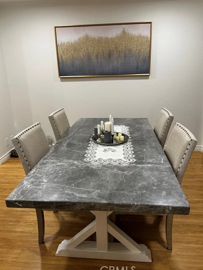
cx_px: 103
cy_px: 136
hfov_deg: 54.9
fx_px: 195
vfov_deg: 69.4
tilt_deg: -18.3
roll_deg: +0.0
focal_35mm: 25
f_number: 1.78
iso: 125
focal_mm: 6.86
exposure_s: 1/60
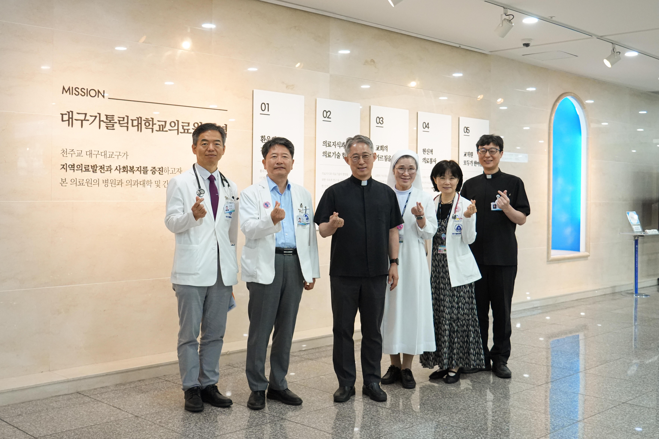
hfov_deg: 58.7
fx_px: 586
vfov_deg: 41.1
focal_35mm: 32
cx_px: 330
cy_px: 220
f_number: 4
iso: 4000
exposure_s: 1/800
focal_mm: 32
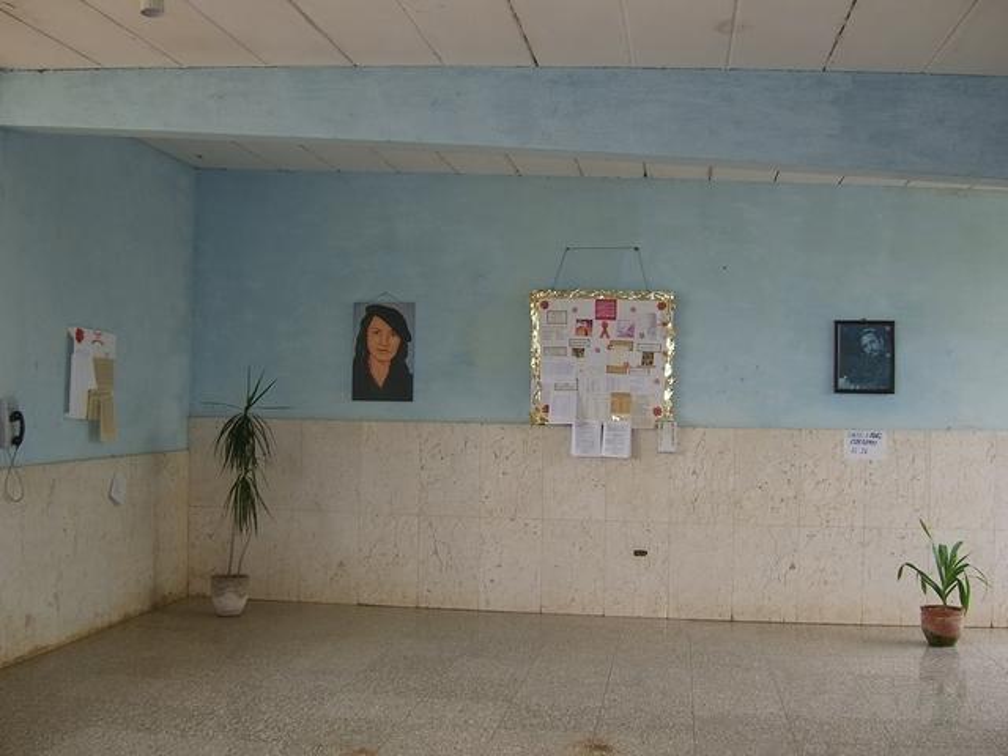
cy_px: 378
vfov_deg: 37.7
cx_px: 504
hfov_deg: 49.0
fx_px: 1107
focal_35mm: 38
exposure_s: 1/100
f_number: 2.8
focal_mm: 7.9
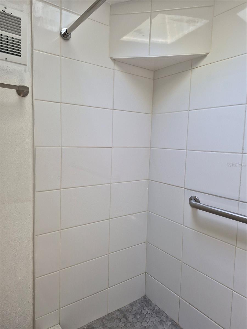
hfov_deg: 58.9
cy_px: 164
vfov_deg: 73.9
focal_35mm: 23
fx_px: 219
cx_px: 124
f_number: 1.8
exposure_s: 1/120
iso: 320
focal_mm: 5.4
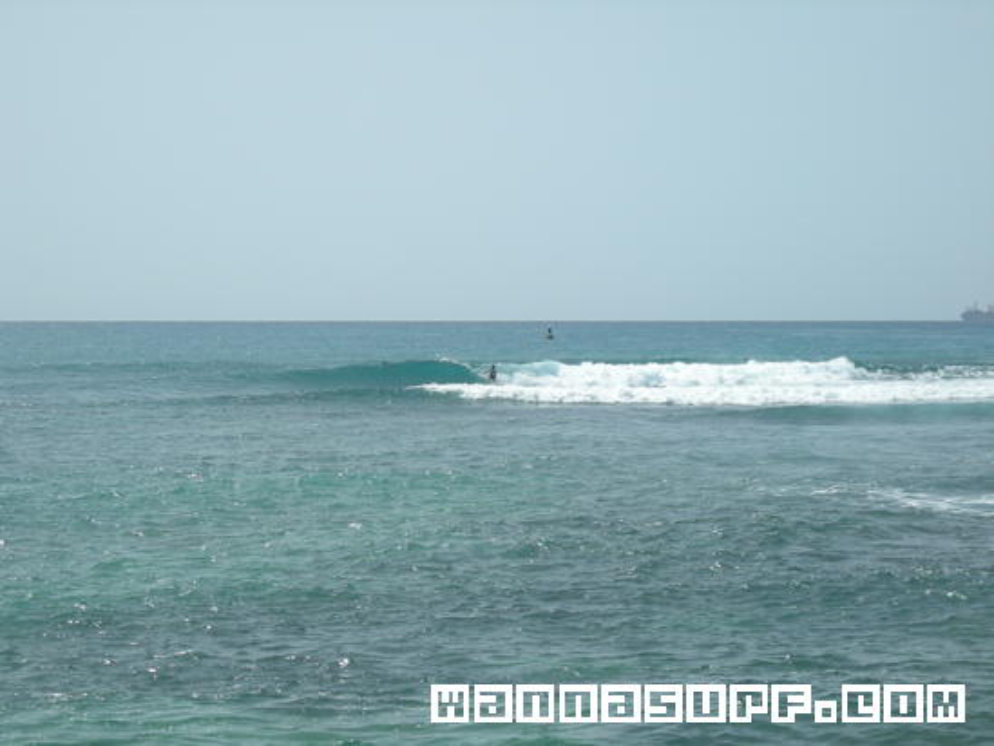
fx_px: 3016
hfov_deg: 18.7
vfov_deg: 14.1
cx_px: 497
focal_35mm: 105
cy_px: 373
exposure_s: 1/141
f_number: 9.4
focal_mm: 17.1
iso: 50
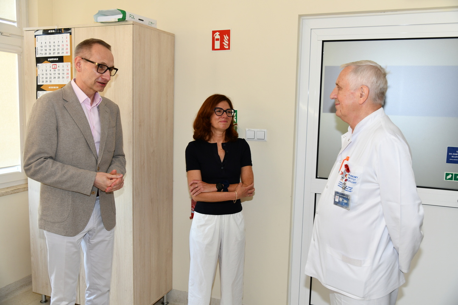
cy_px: 152
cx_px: 229
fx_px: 407
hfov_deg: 58.7
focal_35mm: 32
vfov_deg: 41.1
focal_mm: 32
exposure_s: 1/60
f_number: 5
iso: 560
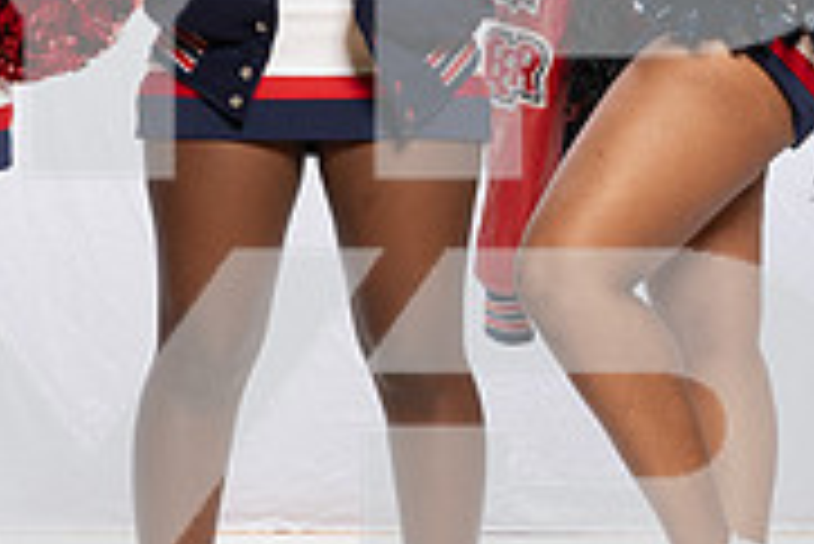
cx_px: 300
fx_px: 3326
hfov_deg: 13.9
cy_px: -37
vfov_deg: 9.3
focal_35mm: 147
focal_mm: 39
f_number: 10
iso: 1250
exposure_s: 1/250
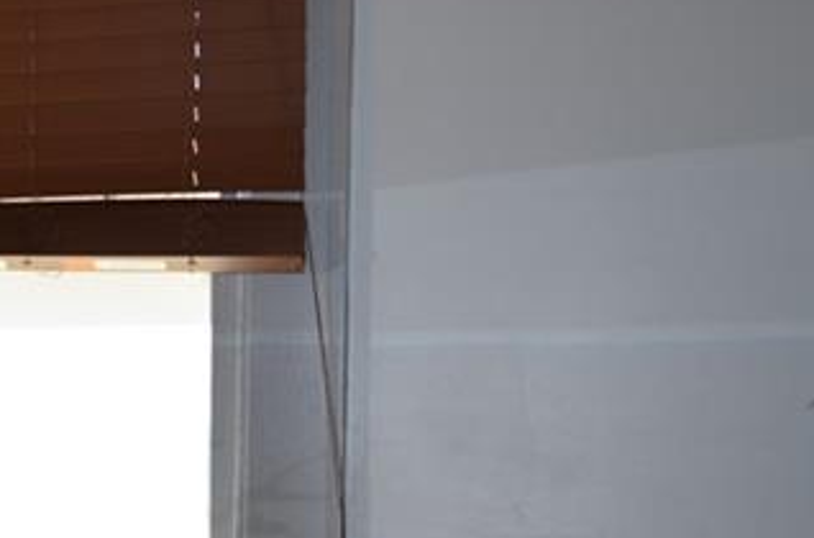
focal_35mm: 87
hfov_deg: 20.8
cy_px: 339
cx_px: -310
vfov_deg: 15.6
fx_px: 1961
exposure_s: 1/125
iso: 250
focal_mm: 18
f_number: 3.5
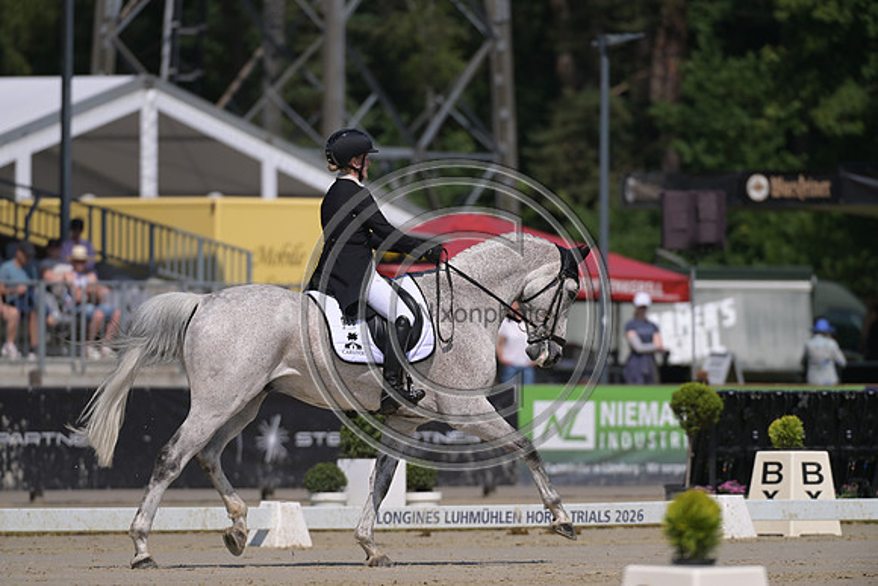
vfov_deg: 3.4
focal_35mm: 400
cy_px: 293
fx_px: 9757
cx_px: 439
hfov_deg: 5.2
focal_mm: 400
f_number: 5
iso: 125
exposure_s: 1/1250
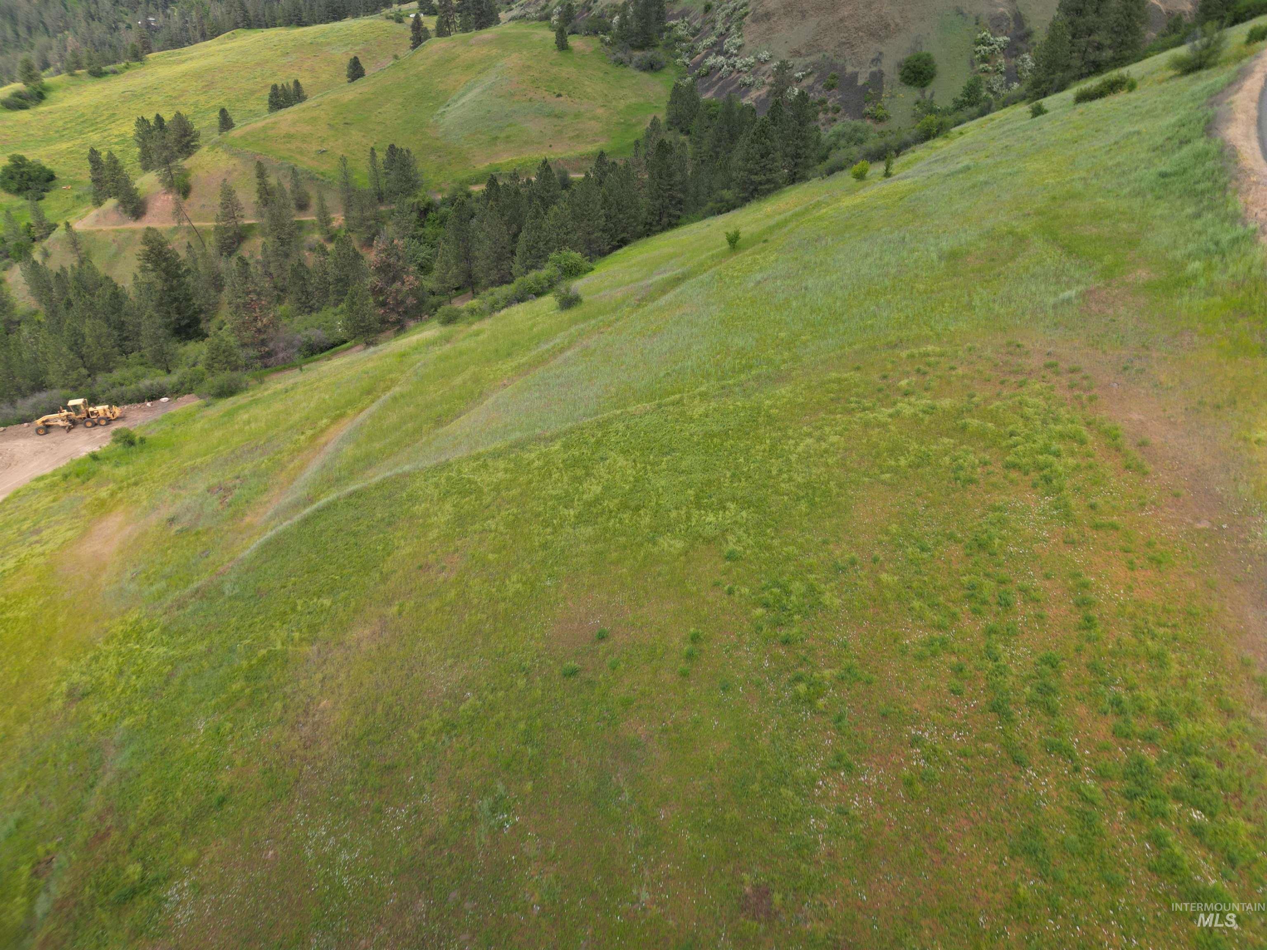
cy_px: 475
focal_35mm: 24
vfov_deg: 56.8
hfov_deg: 71.6
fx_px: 878
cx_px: 634
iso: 100
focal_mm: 6.72
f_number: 1.7
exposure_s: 1/100
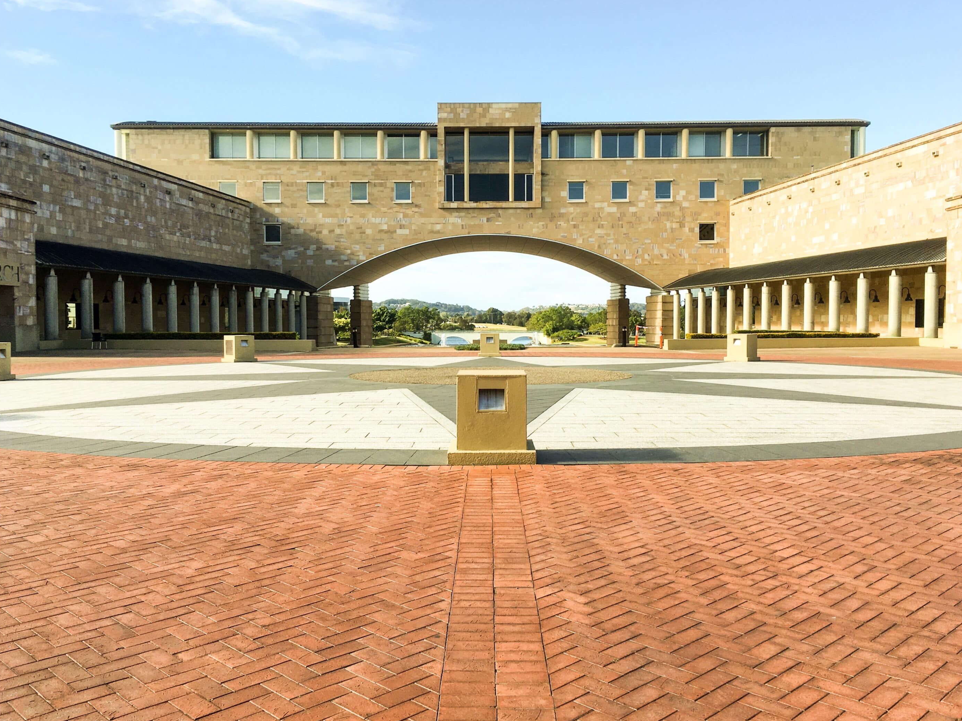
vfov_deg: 46.8
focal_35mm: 30
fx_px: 834
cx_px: 488
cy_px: 350
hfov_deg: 60.0
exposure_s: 1/905
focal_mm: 4.15
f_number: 2.2
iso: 25
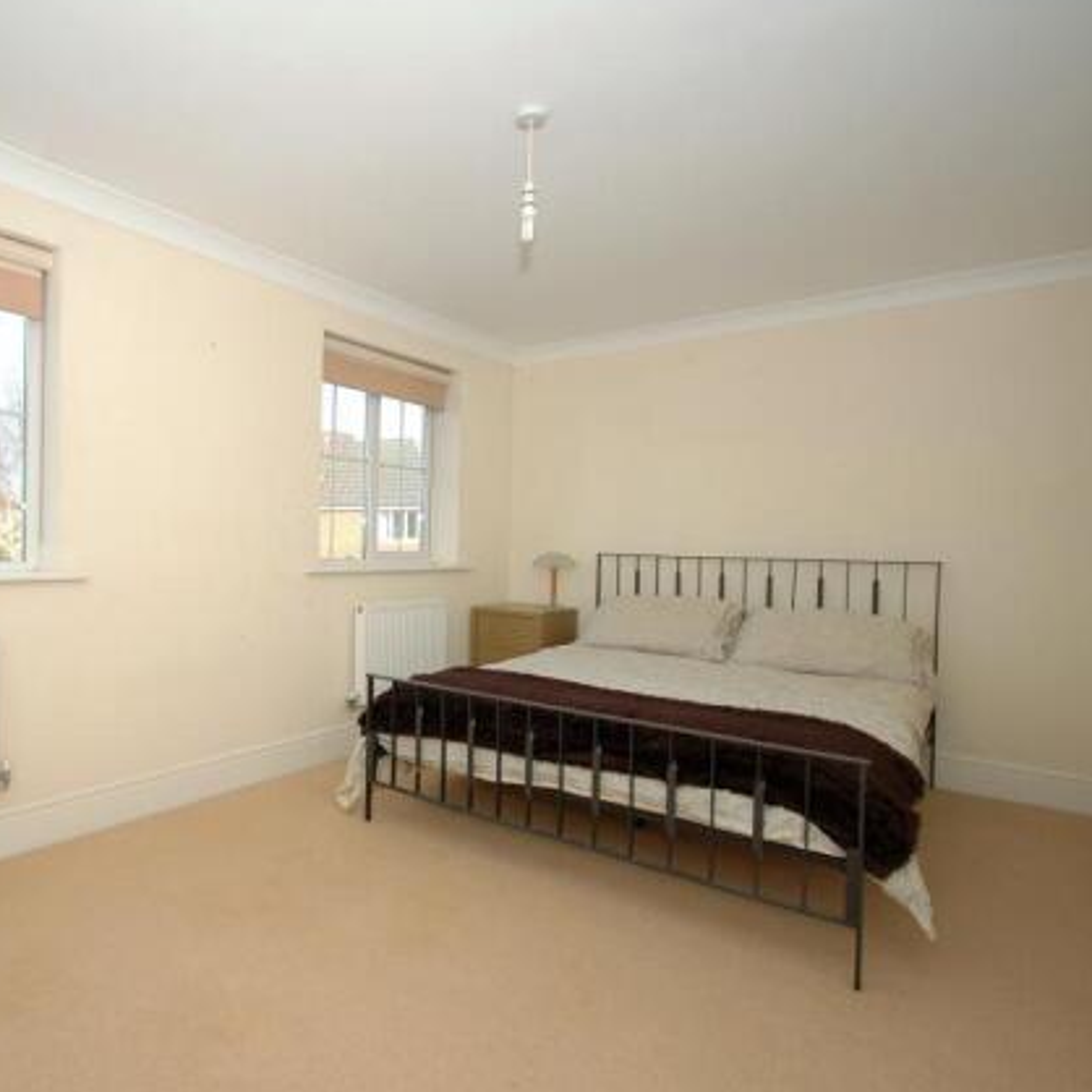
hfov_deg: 72.6
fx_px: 714
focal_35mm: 20
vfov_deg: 74.8
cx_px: 366
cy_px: 536
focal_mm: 10
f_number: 4
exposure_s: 1/320
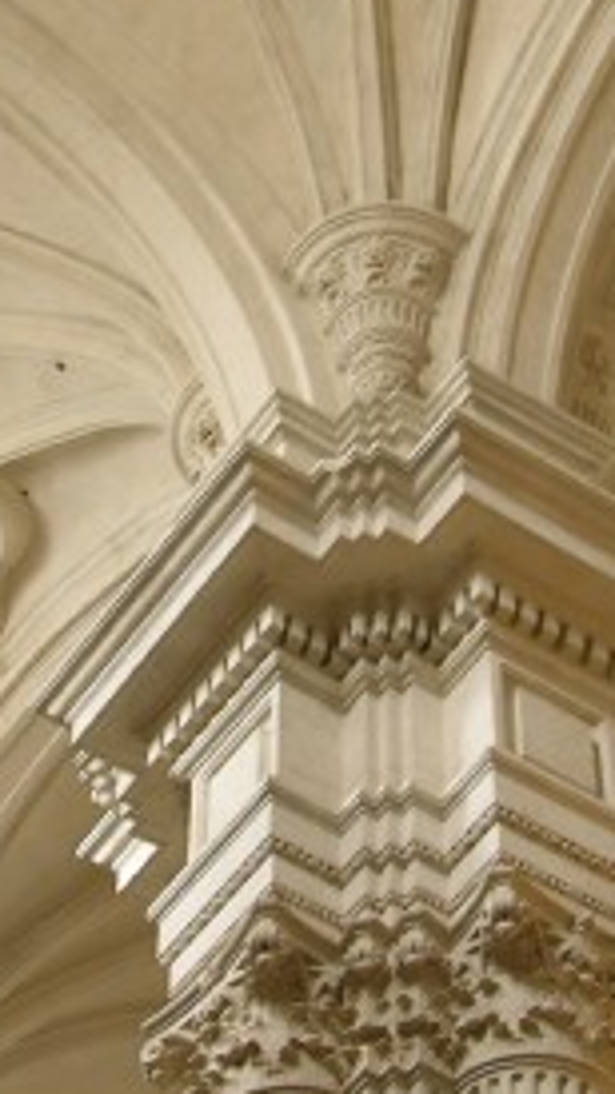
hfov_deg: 11.3
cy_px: 515
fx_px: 3104
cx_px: 284
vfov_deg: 20.0
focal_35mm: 107
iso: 50
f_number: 2.8
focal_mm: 8.9
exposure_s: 1/7
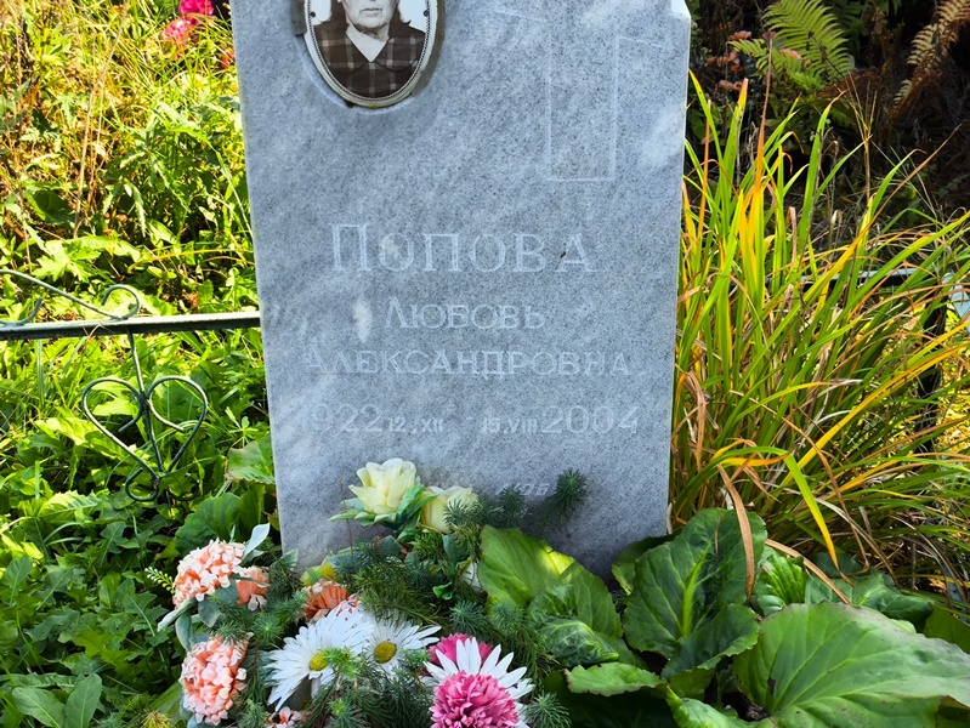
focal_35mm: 50
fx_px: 1402
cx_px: 485
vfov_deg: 29.1
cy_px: 364
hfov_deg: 38.2
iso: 50
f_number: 1.7
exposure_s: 1/201
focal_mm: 4.71
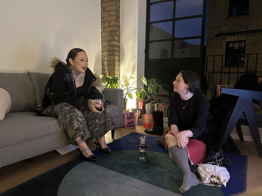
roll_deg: -1.2
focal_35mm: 24
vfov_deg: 56.8
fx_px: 182
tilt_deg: -6.8
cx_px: 131
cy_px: 98
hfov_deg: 71.6
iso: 1000
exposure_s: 1/25
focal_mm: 6.86
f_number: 1.78
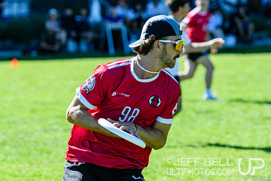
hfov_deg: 8.4
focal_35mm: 246
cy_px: 66
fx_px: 1853
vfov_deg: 5.6
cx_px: 136
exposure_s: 1/1000
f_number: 3.2
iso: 100
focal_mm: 125
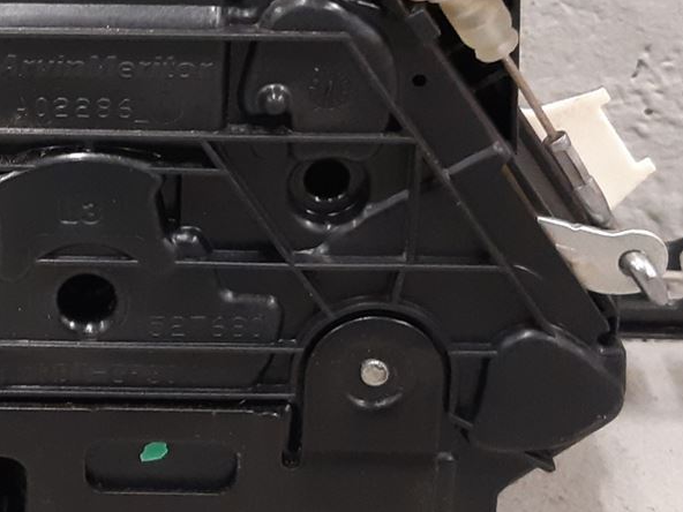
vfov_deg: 16.3
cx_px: 73
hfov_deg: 21.3
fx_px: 1776
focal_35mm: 90
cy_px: 108
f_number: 1.7
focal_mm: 3.93
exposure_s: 1/50
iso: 250
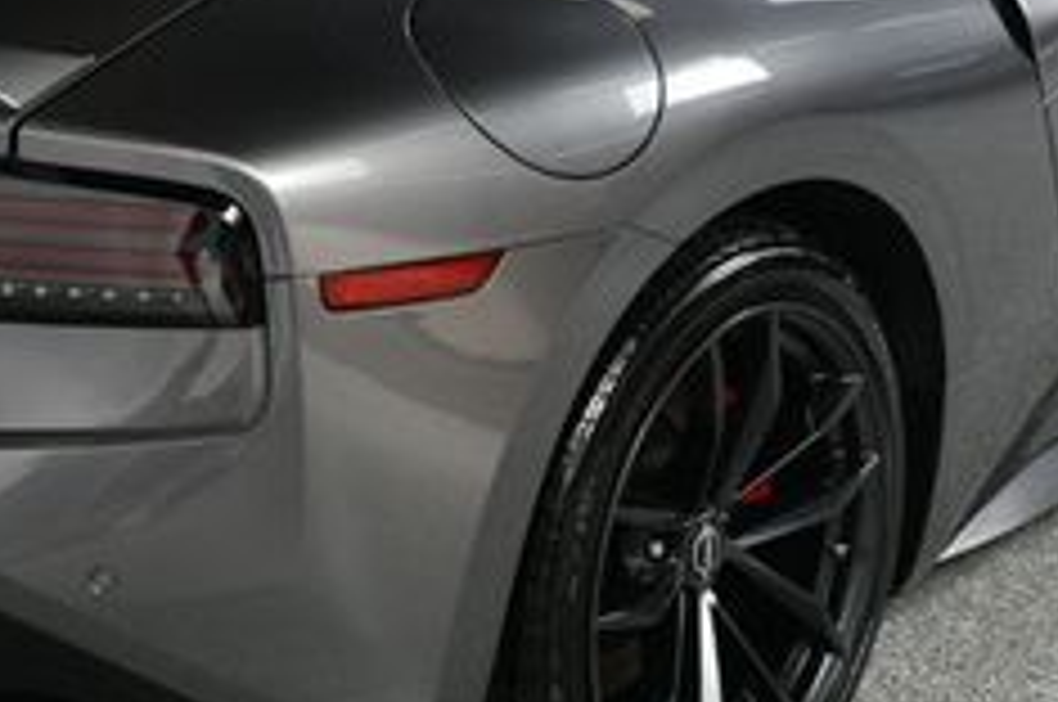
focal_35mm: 98
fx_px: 2876
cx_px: 455
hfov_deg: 20.8
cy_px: 166
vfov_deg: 13.9
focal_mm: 24
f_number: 9
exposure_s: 1/160
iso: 100
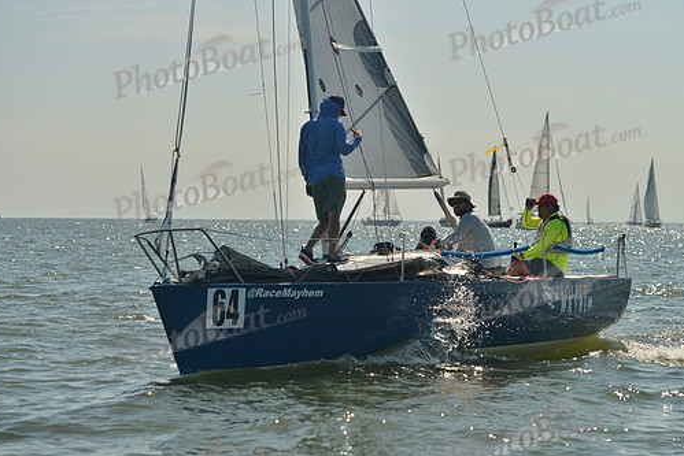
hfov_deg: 17.9
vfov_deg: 12.0
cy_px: 242
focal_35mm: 114
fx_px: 2166
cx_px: 378
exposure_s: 1/1250
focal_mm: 98
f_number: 5
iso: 200
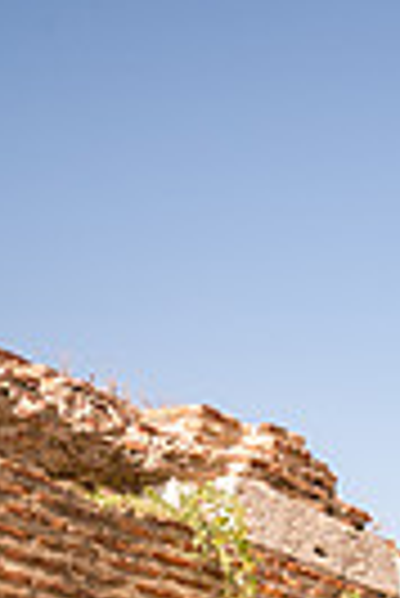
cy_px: 841
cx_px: 582
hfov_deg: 15.7
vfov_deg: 21.8
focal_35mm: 81
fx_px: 1346
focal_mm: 24
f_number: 8
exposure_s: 1/200
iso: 100
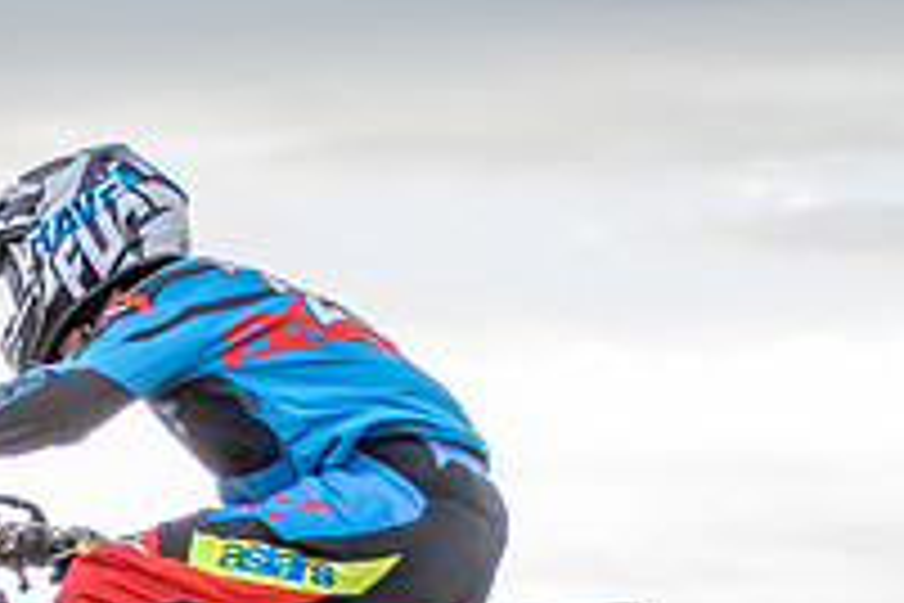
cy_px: 709
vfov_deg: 4.1
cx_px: 63
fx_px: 8462
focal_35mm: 337
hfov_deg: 6.1
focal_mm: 70
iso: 400
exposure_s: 1/400
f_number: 6.3
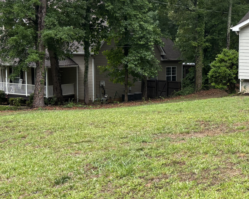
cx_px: 263
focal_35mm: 65
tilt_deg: -7.4
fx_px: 479
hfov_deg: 27.1
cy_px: 103
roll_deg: -1.7
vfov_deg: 23.5
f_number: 1.6
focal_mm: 5.96
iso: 50
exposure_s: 1/970
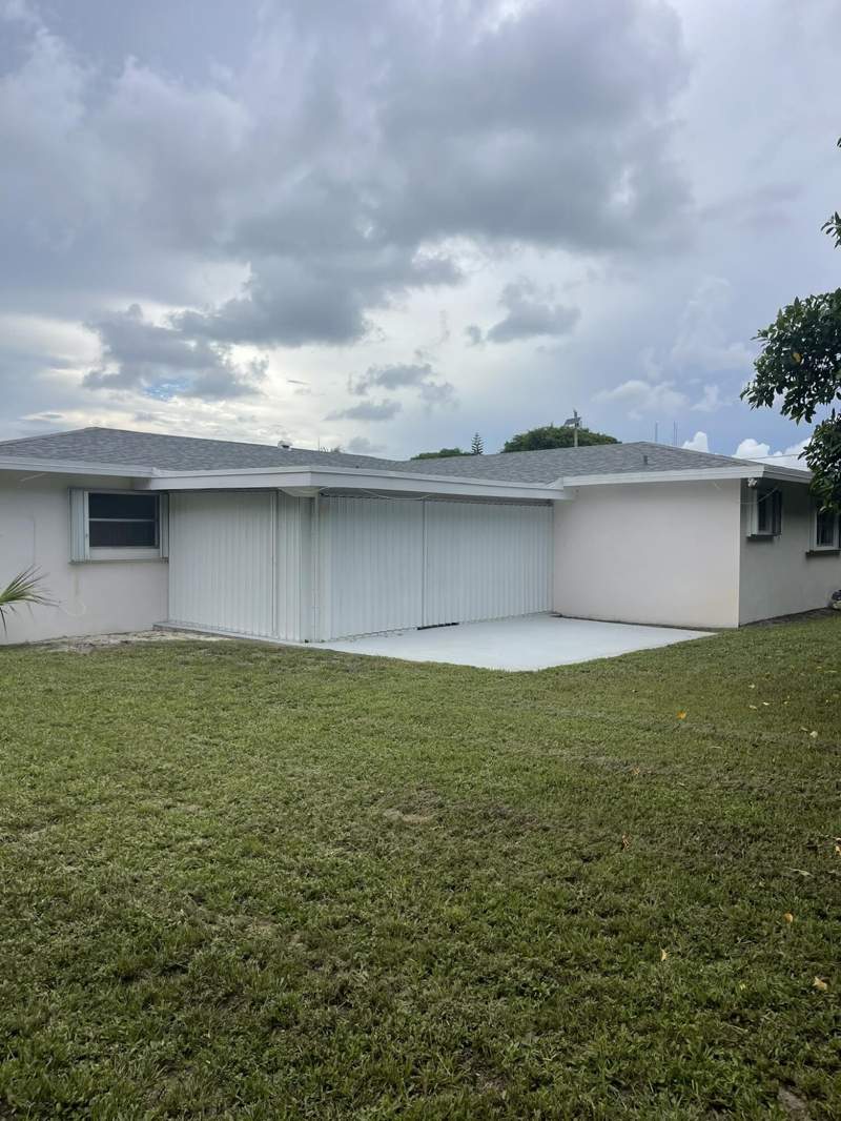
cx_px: 420
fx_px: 810
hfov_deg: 54.9
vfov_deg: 69.4
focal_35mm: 25
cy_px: 560
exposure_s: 1/3003
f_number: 1.6
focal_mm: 5.1
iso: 32
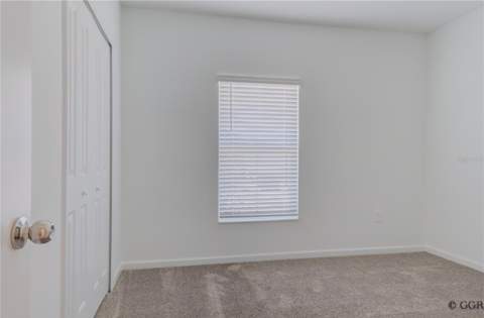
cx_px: 242
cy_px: 159
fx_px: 321
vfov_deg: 52.6
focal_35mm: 24
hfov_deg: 74.0
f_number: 9
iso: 400
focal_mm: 16
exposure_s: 1/20
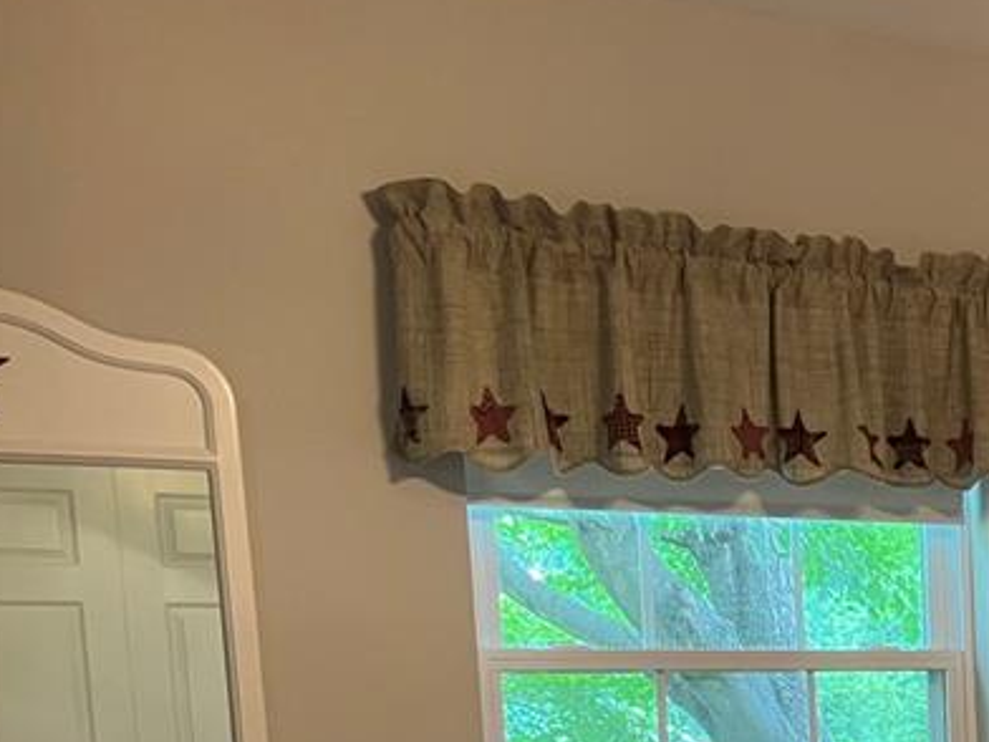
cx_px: 1193
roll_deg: +1.0
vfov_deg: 20.0
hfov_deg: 25.6
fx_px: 1943
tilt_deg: -8.3
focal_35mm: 68
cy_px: 934
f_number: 1.6
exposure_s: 1/60
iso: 200
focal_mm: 5.1
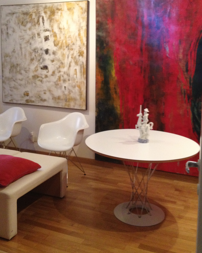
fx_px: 329
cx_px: 99
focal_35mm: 44
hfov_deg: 34.1
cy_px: 94
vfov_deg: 41.7
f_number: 2.4
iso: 320
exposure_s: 1/20
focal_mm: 4.28
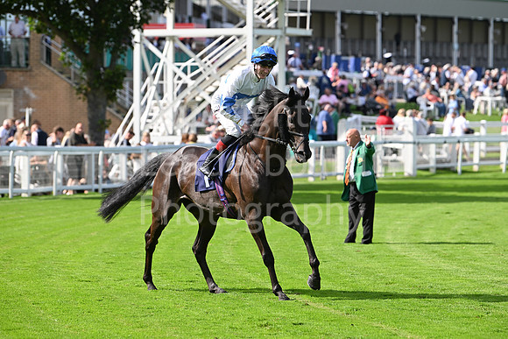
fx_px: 2823
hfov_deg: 10.3
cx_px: 254
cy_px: 170
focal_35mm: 200
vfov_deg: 6.9
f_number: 5
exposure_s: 1/2000
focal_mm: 200
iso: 500
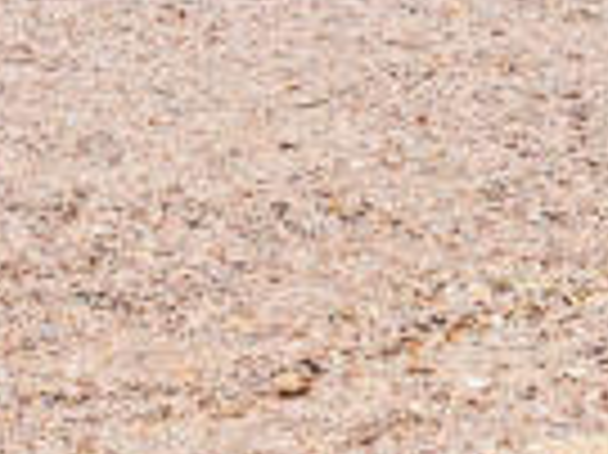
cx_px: -212
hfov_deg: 8.8
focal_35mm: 221
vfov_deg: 5.9
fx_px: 3878
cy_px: -1169
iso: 100
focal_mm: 18
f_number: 9
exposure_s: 1/320
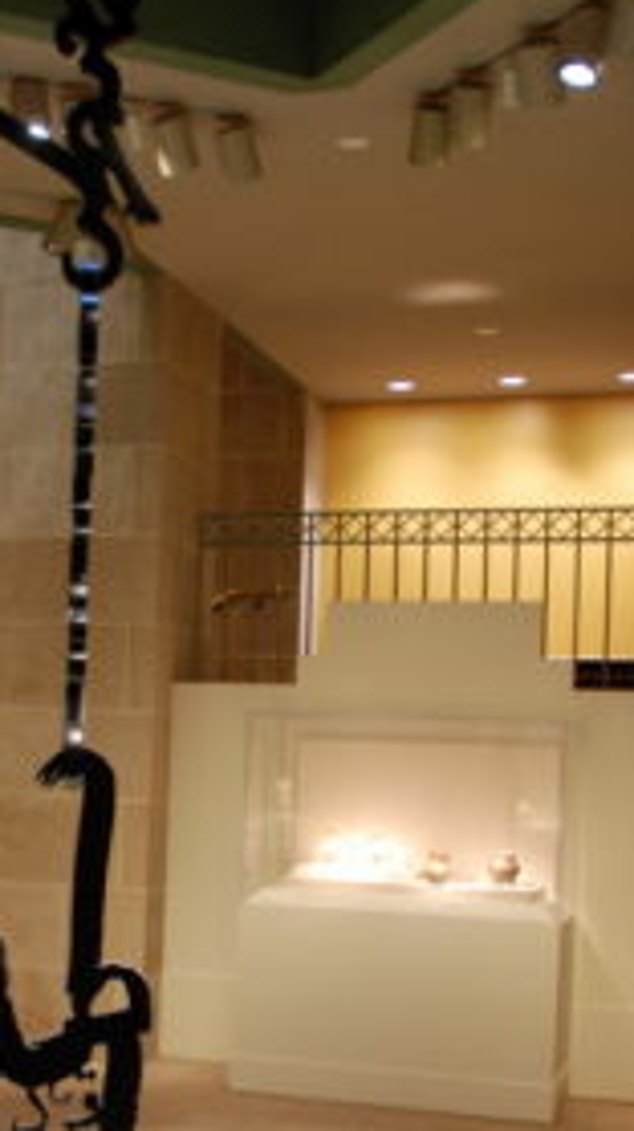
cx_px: 79
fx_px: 1527
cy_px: 696
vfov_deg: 40.4
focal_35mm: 51
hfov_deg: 22.9
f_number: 3.5
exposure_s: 1/13
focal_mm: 18
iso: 800
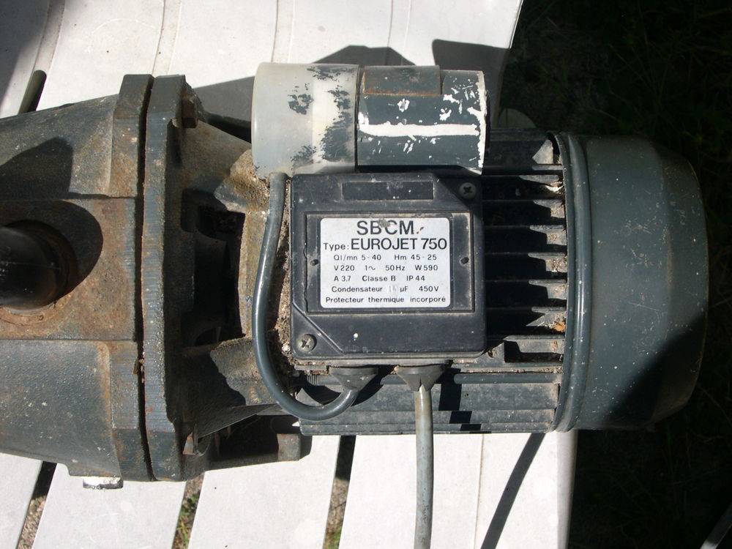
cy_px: 274
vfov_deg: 25.7
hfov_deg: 33.8
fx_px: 1205
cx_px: 366
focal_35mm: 57
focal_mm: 12.2
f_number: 9.2
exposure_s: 1/161
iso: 100
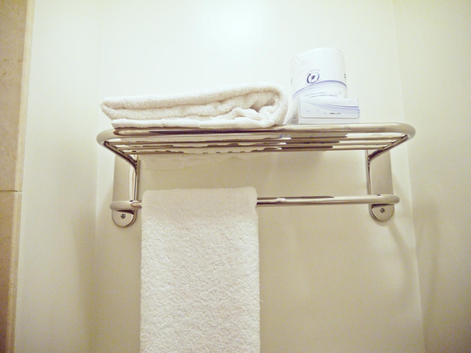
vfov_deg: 49.7
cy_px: 176
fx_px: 381
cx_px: 236
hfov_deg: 63.4
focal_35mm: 28
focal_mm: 14
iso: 400
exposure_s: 1/60
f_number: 3.5
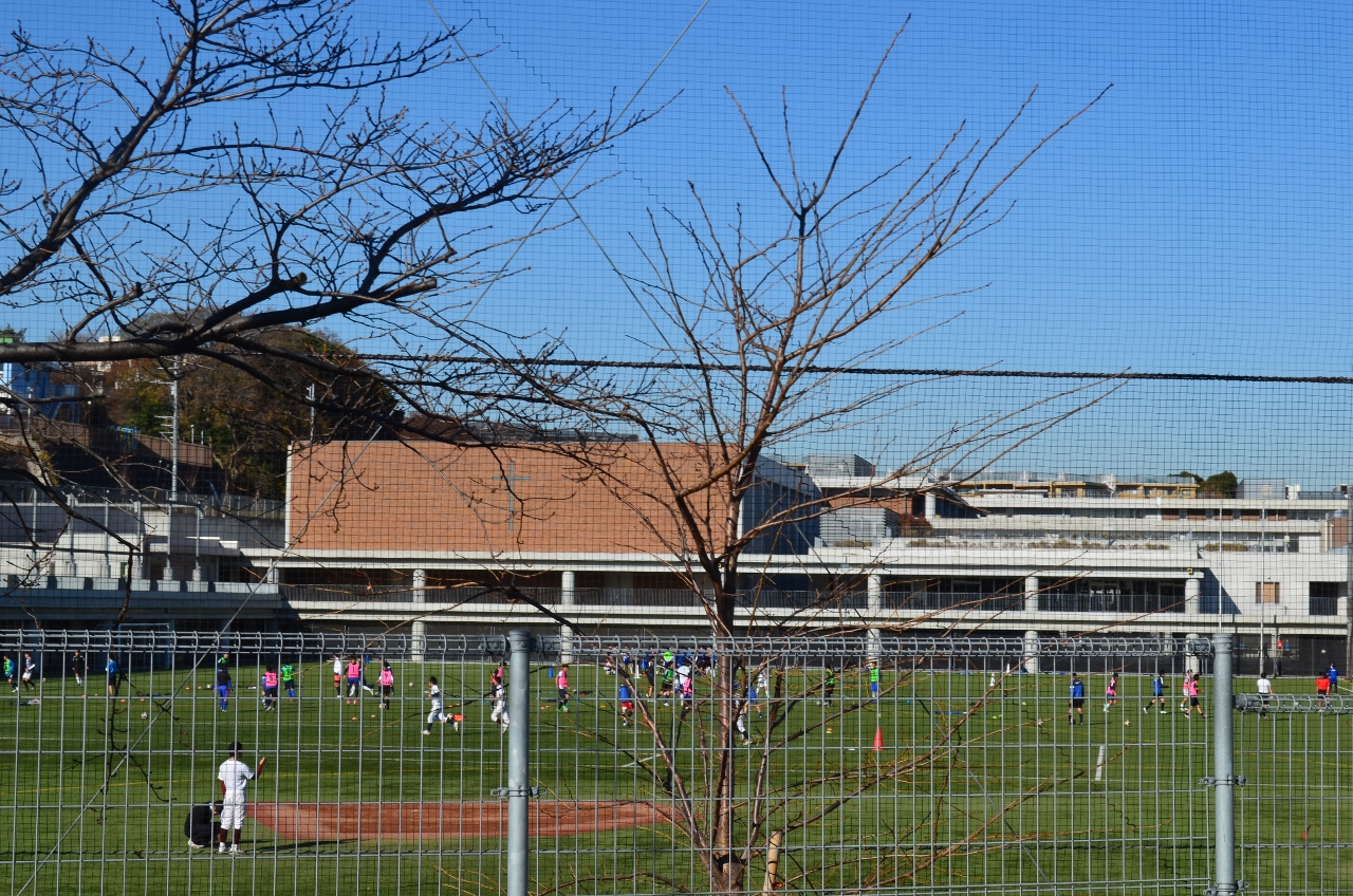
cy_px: 448
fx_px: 2701
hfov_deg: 28.1
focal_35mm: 72
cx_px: 676
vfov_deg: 18.8
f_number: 11
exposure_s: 1/160
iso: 100
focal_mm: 48
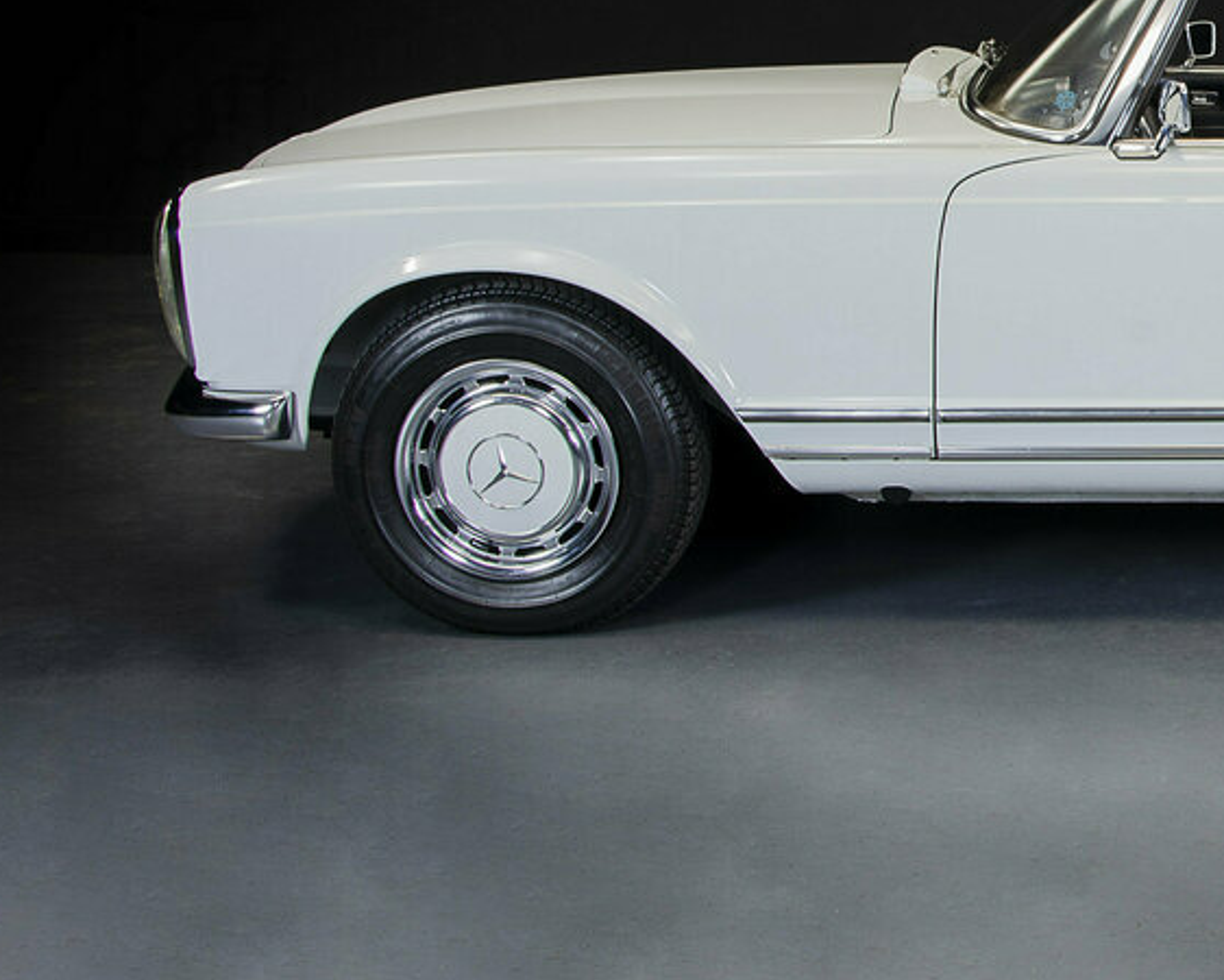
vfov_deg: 21.0
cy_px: 158
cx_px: 1292
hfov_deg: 24.9
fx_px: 2609
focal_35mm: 72
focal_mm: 24
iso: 200
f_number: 14
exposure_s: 1
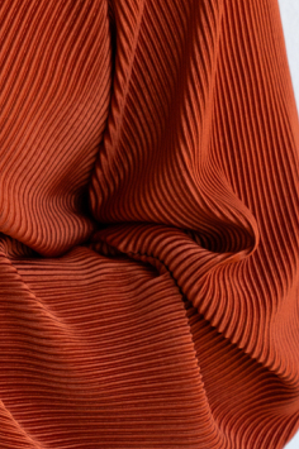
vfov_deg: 9.2
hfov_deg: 6.2
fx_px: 2746
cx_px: -119
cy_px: -152
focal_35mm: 220
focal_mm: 65
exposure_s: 1/1000
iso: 1250
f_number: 4.5
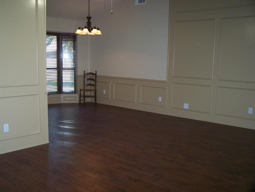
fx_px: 280
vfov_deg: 37.7
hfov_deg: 49.0
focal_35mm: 38
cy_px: 96
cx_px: 128
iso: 160
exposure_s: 1/60
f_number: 2.8
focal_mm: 6.3
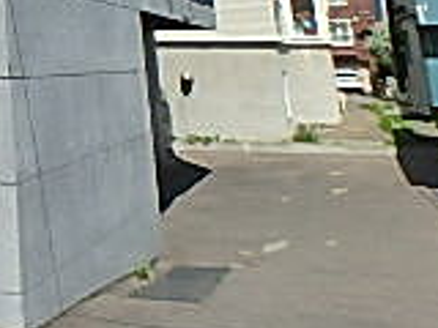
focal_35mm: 84
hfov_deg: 18.3
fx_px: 1063
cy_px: -273
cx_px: -353
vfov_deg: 15.1
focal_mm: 3.7
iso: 125
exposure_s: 1/400
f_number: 6
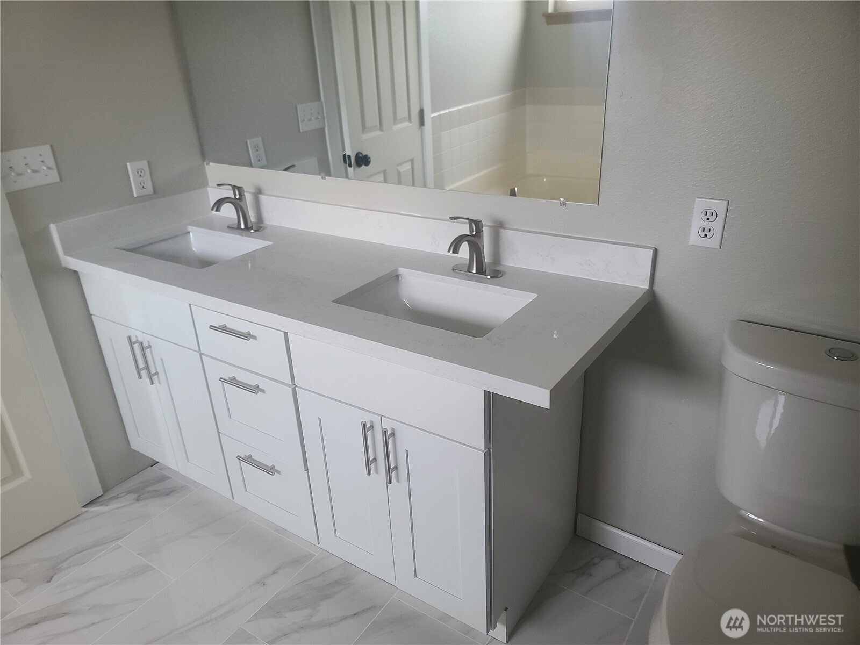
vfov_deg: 54.9
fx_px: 621
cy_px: 322
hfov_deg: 69.4
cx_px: 430
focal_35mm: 25
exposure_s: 1/60
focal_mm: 7
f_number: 1.8
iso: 160
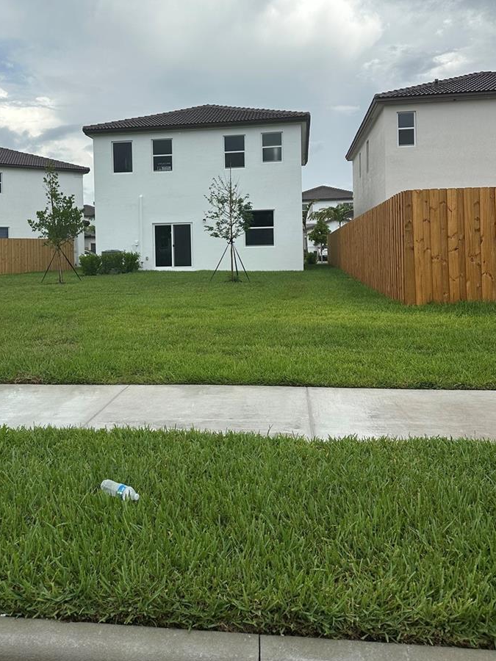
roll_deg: -0.2
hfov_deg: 43.8
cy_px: 240
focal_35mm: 32
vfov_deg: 56.0
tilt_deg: +0.1
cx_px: 186
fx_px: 611
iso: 80
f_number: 1.78
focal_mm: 6.86
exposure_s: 1/6211
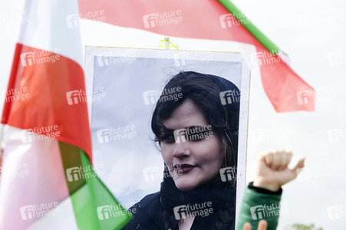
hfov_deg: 10.8
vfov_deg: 7.2
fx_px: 1825
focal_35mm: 190
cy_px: 115
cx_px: 173
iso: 800
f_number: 10
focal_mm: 190
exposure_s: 1/500
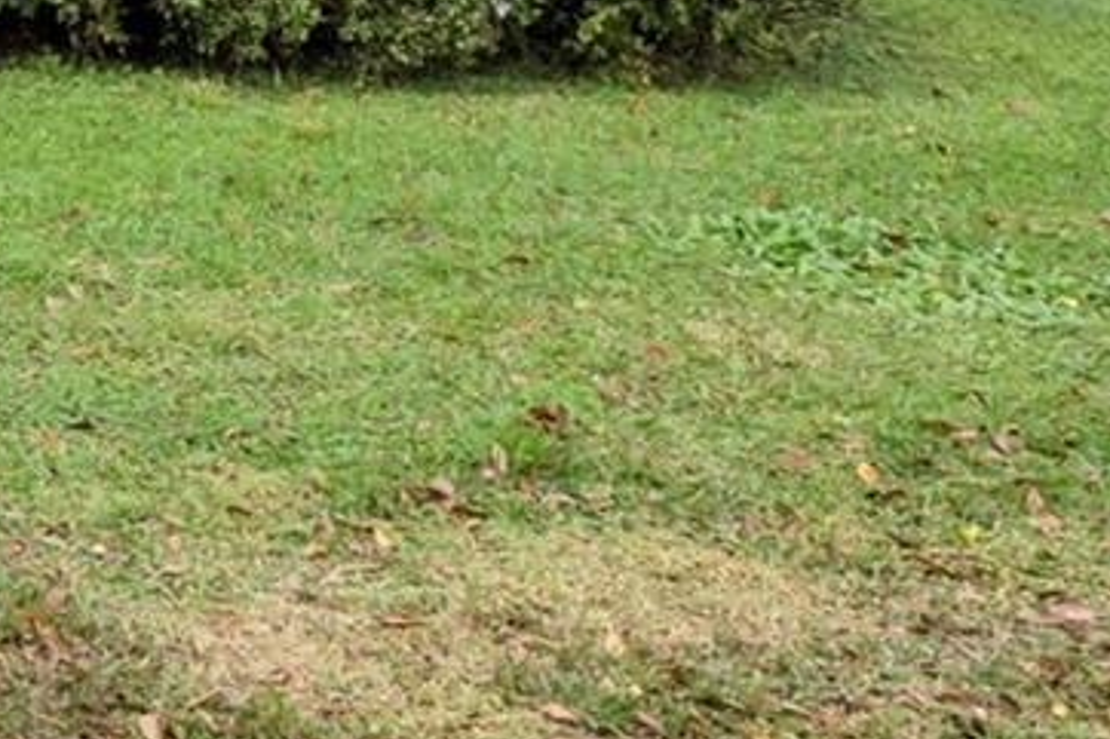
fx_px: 2589
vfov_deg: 15.1
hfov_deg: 20.8
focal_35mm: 84
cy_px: -354
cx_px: -530
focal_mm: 13
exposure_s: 1/50
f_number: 9
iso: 250
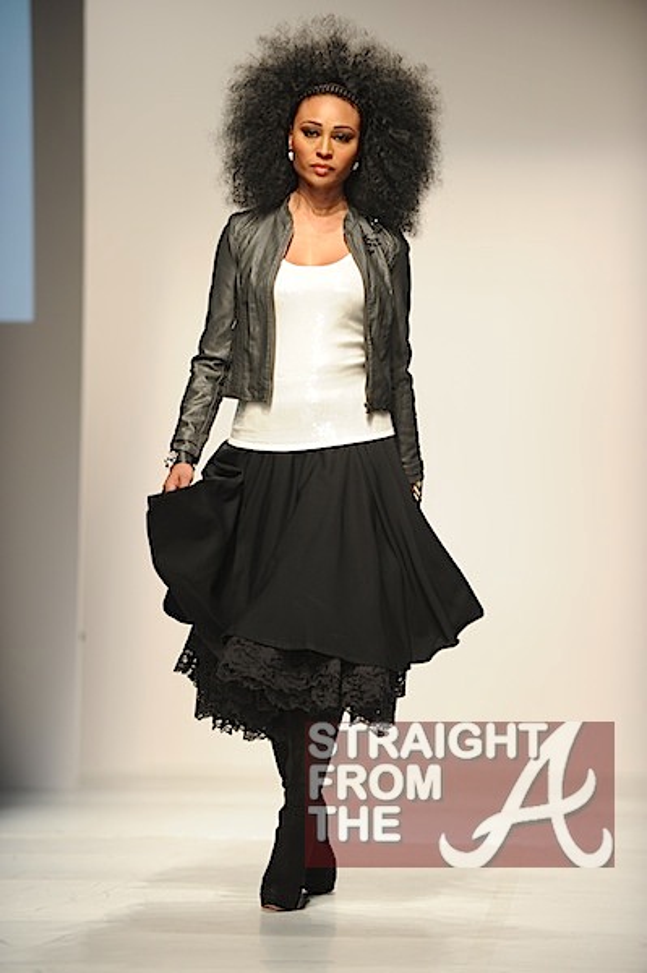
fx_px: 5401
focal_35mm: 200
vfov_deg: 10.3
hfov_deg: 6.9
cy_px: 486
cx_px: 324
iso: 800
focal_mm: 200
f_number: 3.3
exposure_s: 1/350
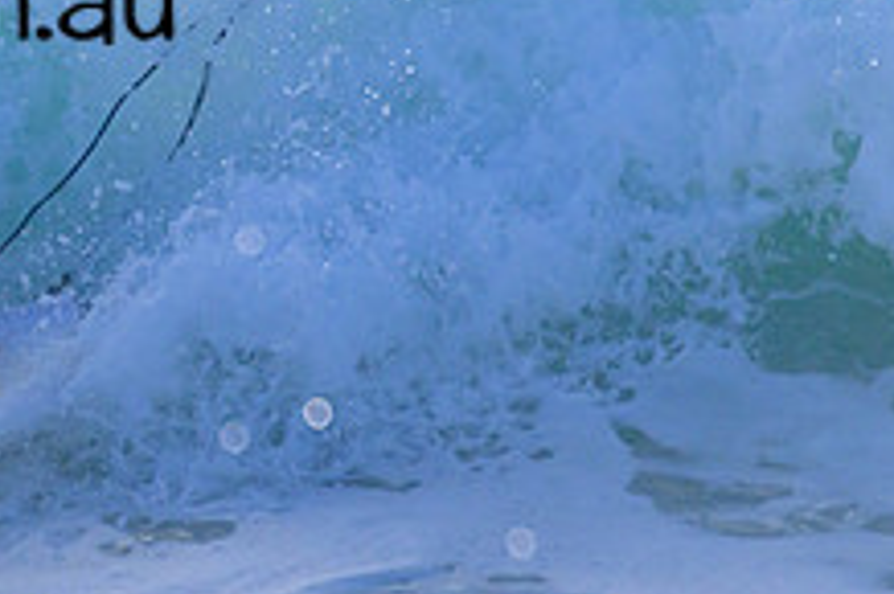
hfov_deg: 0.9
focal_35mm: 2261
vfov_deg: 0.6
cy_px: -55
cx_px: -258
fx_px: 56104
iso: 800
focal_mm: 850
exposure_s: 1/2000
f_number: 11
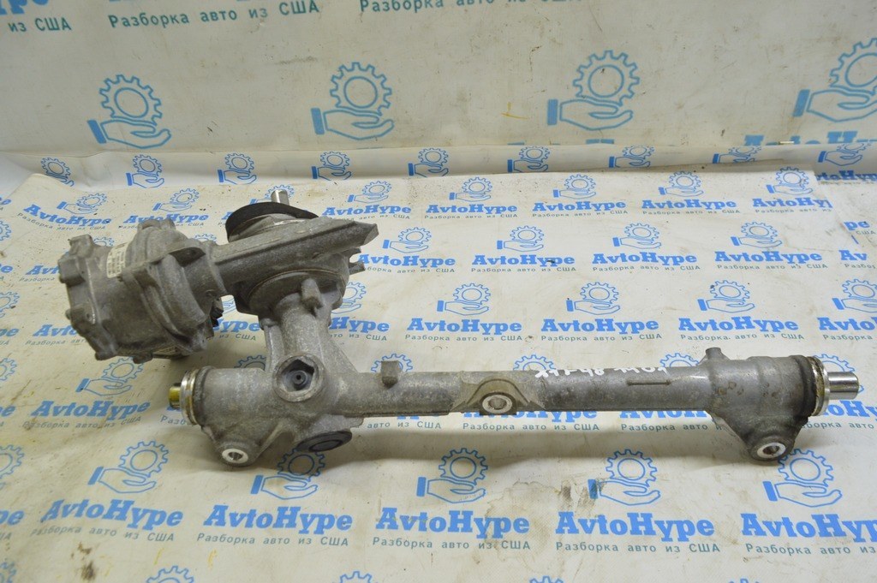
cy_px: 292
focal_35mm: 27
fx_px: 657
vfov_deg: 47.9
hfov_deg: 67.4
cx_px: 438
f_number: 5.6
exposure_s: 1/20
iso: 400
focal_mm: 18
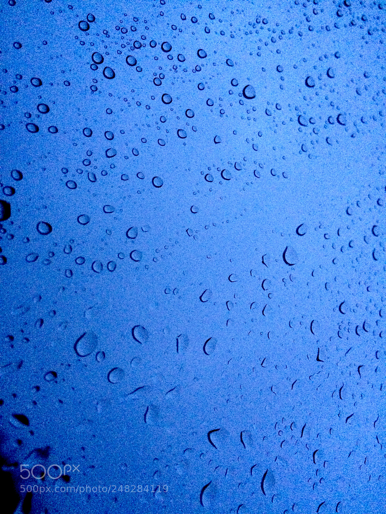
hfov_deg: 48.2
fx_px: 431
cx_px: 193
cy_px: 257
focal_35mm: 29
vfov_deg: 61.7
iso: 400
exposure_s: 1/17
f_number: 2.2
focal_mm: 4.15
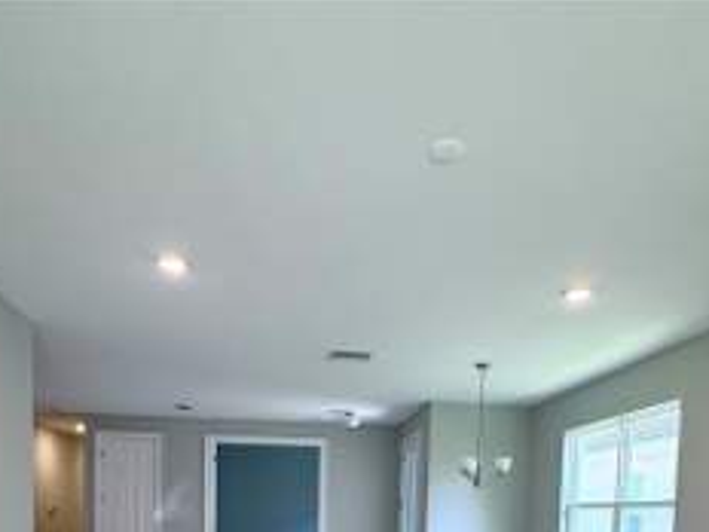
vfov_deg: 41.2
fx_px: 594
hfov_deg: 61.7
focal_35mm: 29
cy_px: 547
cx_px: 345
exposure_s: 1/120
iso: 125
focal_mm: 2.22
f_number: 2.2
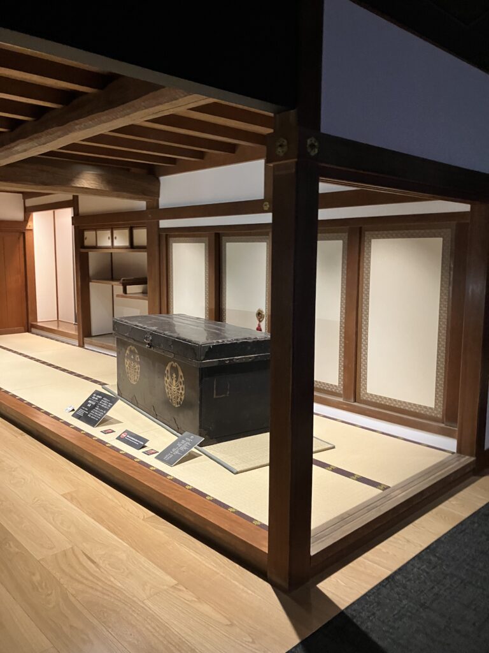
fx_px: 527
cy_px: 326
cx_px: 244
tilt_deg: -7.8
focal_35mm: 28
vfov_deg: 63.4
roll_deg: -0.3
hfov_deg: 49.7
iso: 500
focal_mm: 3.99
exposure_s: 1/30
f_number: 1.8
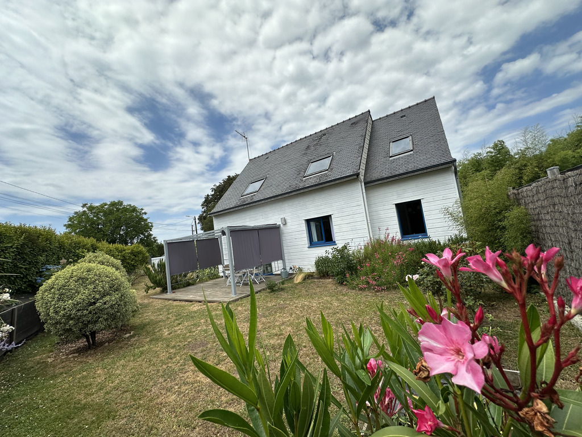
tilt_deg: +3.5
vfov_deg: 85.7
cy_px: 218
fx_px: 235
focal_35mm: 14
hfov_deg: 102.1
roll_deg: +7.3
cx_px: 291
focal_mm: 2.22
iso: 50
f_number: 2.2
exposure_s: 1/2304
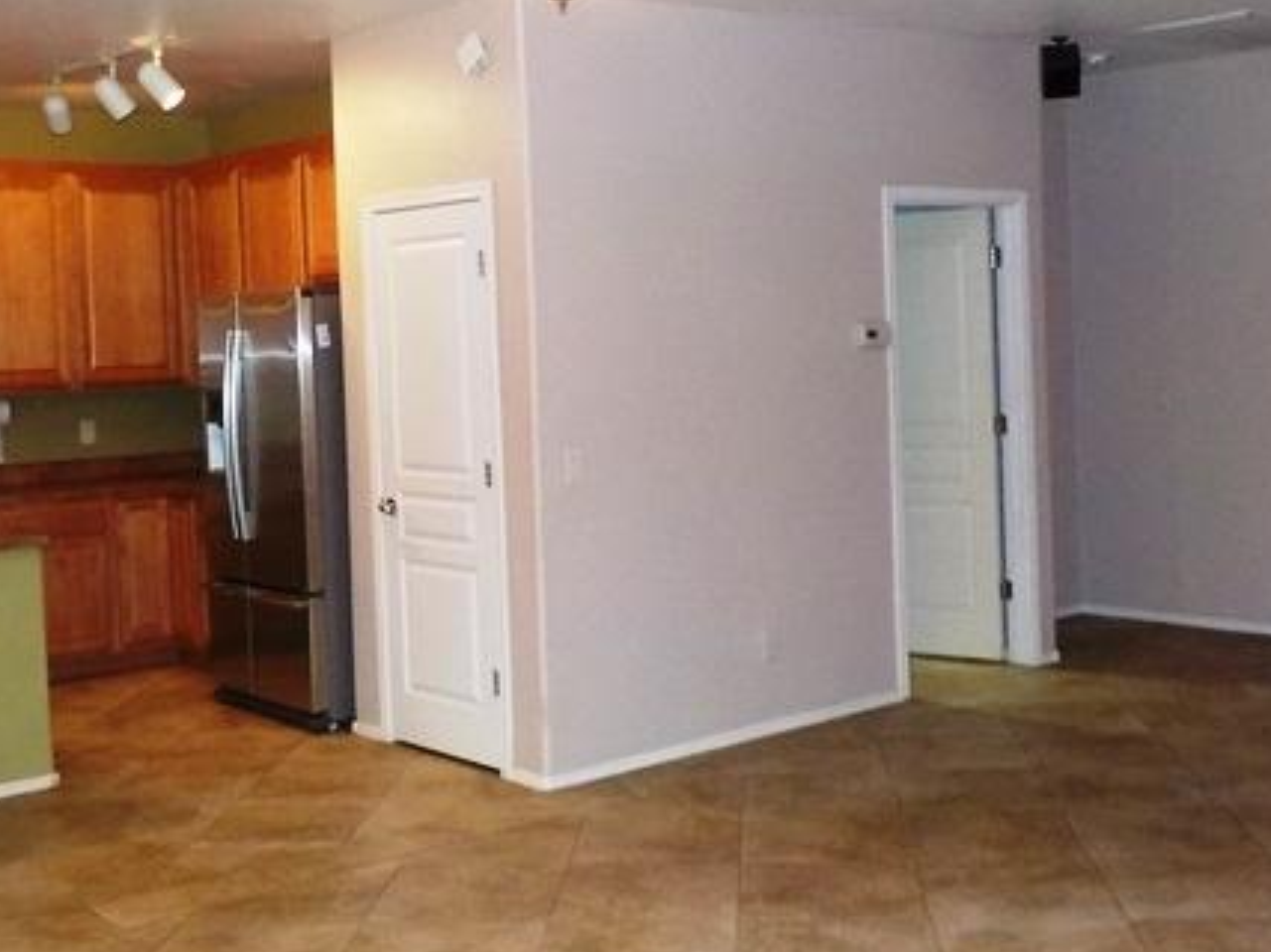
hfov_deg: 42.0
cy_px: 416
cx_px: 548
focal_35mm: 45
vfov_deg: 32.1
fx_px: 1652
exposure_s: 1/30
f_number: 3.3
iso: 500
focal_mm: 4.1
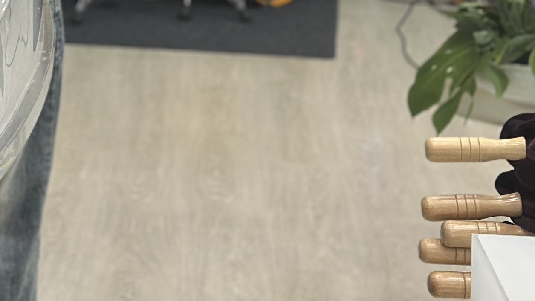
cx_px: -270
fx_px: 2383
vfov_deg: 7.0
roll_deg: +0.1
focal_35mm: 168
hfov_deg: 12.2
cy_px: -240
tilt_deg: -4.7
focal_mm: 6.86
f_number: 1.78
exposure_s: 1/120
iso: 160
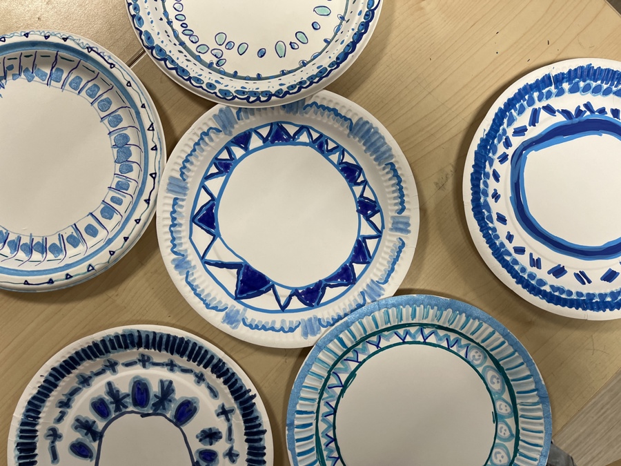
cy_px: 233
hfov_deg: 67.3
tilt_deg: -88.5
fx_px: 466
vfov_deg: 53.1
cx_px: 310
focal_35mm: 26
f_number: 1.6
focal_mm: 5.1
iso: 80
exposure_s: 1/100
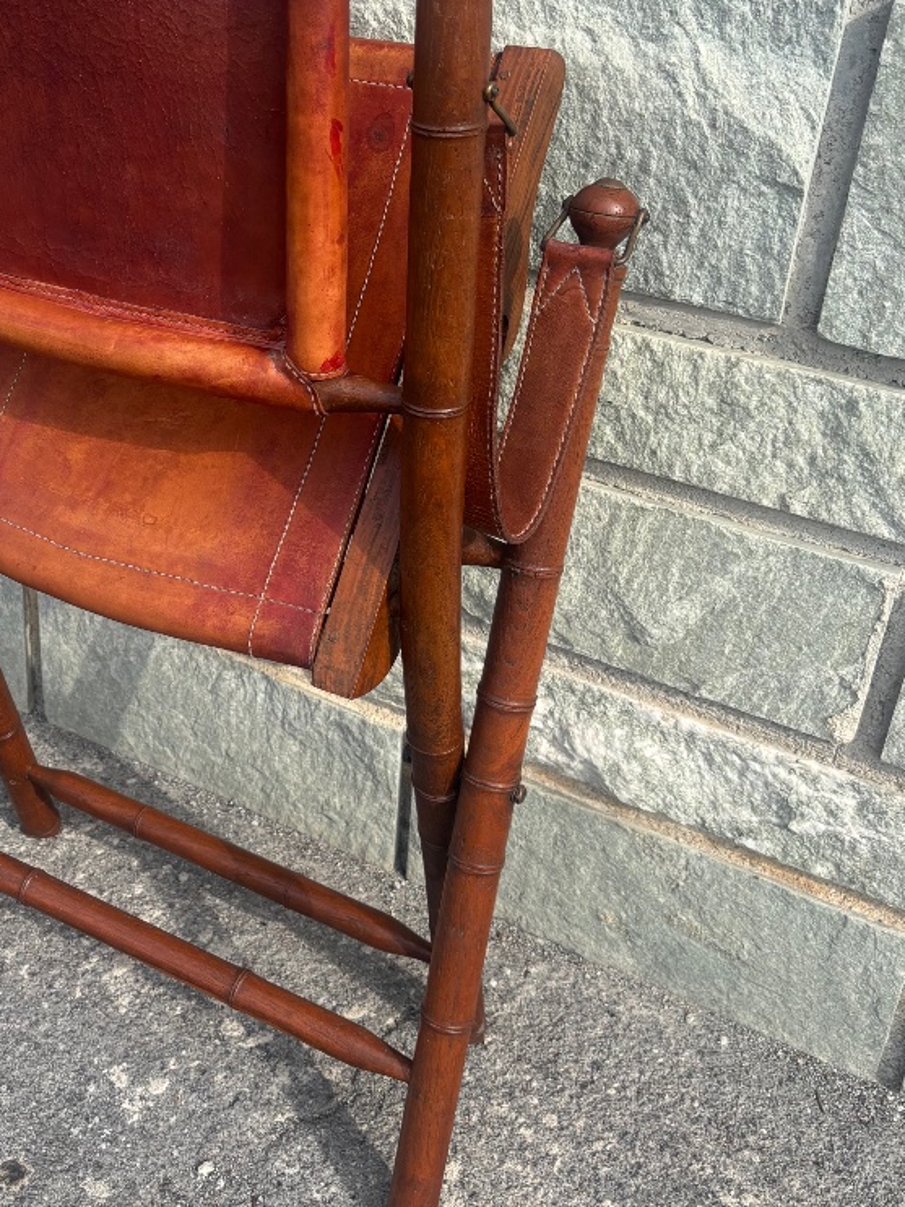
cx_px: 214
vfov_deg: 44.6
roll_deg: +1.7
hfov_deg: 33.6
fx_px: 1464
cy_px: 494
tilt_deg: -33.3
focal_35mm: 42
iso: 50
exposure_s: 1/1616
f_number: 1.6
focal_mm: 5.96
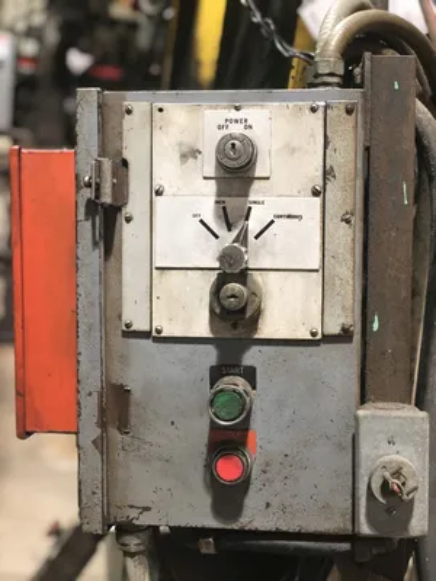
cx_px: 218
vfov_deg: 36.8
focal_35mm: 52
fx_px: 873
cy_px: 290
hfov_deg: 28.0
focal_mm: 6
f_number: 2.4
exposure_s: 1/30
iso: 100
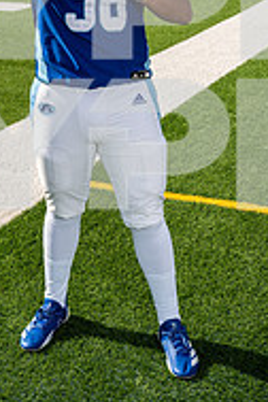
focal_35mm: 81
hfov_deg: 16.8
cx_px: 68
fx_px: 904
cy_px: -4
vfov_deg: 23.9
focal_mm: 34
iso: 125
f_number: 8
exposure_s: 1/250
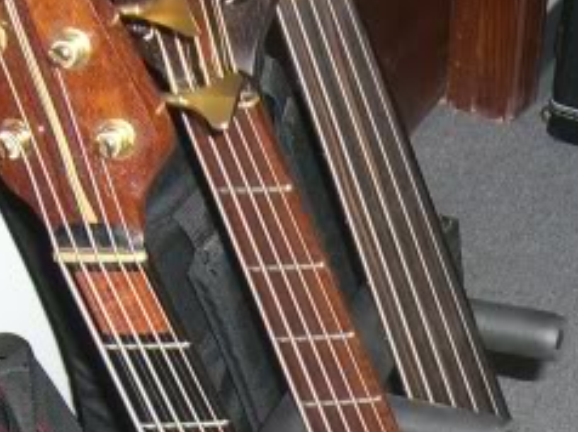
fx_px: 2135
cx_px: 573
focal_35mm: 128
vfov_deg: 11.1
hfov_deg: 15.2
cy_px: 670
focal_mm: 6.2
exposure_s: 1/60
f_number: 2.7
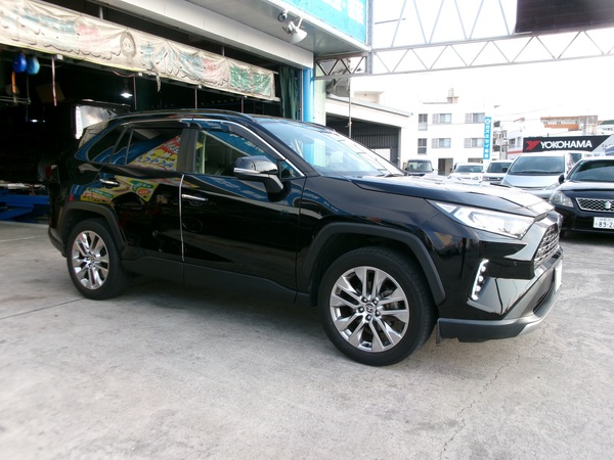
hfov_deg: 63.4
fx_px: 497
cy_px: 230
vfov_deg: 49.7
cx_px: 307
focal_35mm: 28
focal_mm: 5.1
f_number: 3.9
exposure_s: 1/125
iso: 100
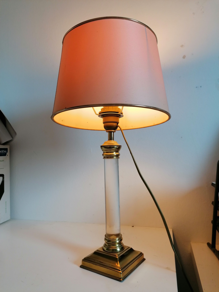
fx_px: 228
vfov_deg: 65.3
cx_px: 110
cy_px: 146
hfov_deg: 51.4
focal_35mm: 27
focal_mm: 4.75
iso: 64
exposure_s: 1/50
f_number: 1.8
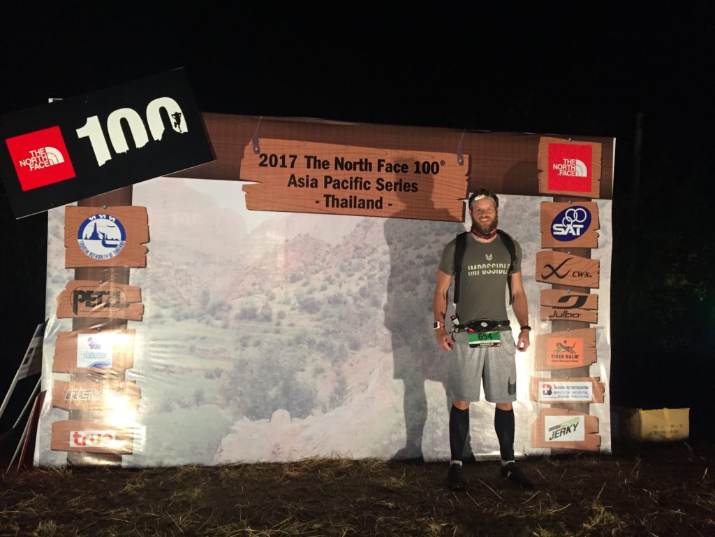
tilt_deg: +1.6
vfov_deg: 48.2
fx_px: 599
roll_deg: -1.3
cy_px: 268
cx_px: 358
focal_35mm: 29
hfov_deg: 61.7
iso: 200
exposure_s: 1/33
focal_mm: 4.15
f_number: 2.2
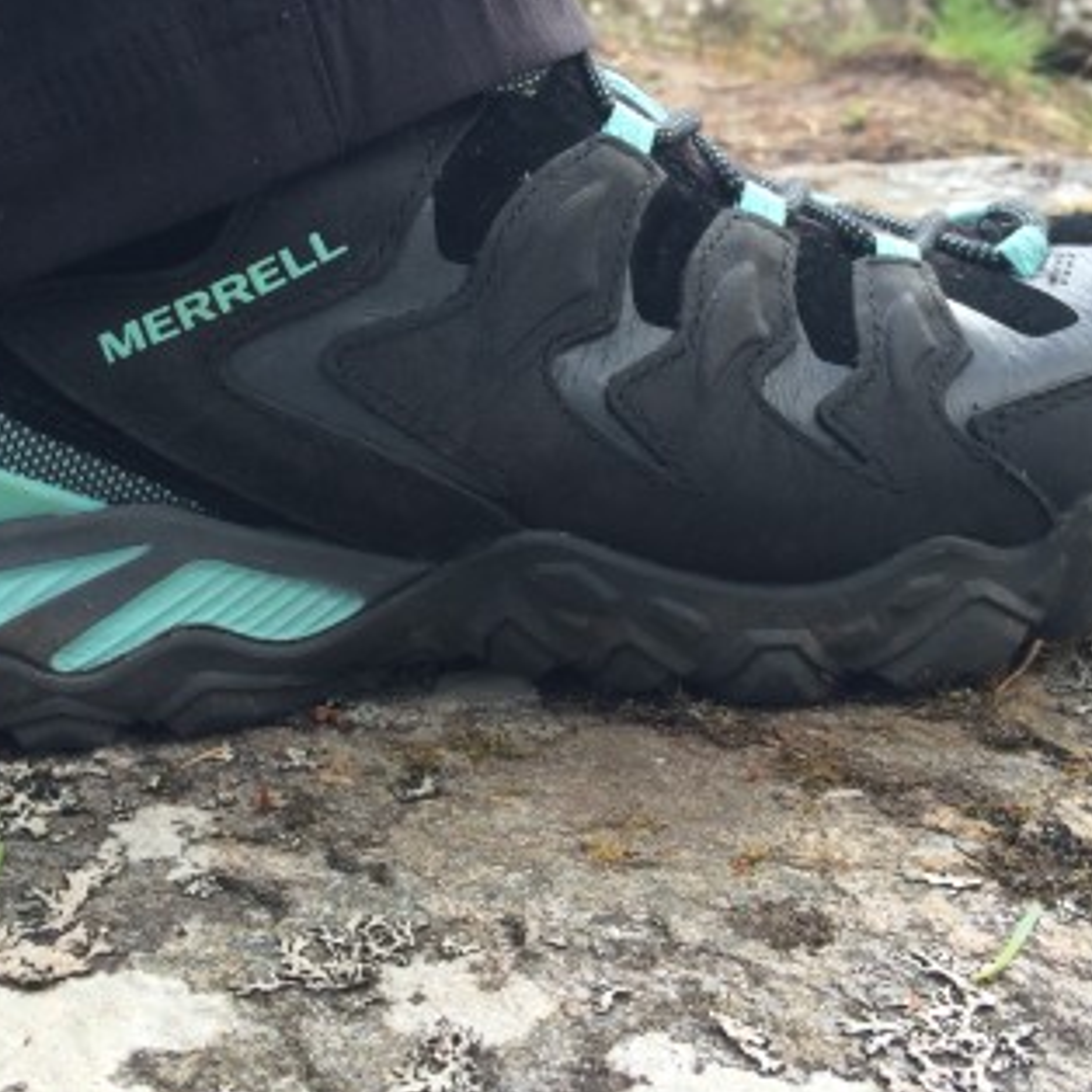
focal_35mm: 54
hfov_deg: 31.6
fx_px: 1927
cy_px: 303
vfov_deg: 31.2
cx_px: 504
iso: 32
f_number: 2.2
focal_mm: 4.12
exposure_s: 1/165
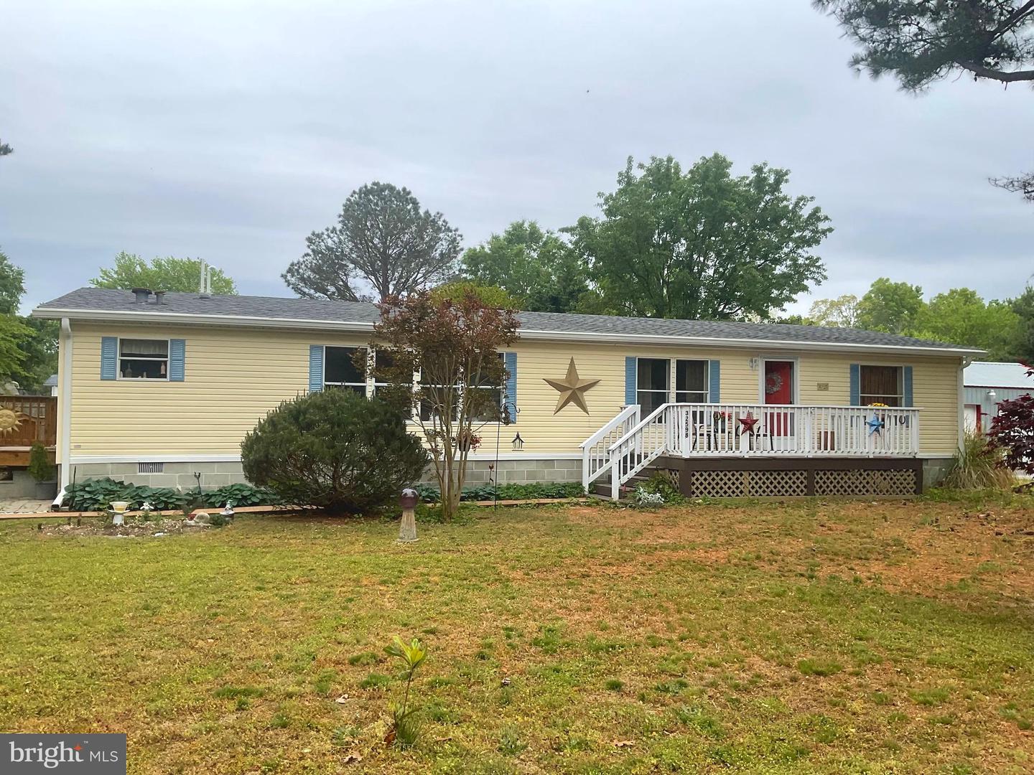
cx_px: 517
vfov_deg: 48.2
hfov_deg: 61.7
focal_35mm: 29
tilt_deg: +1.7
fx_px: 866
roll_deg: -0.6
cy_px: 388
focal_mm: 3
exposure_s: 1/1055
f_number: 1.8
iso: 16
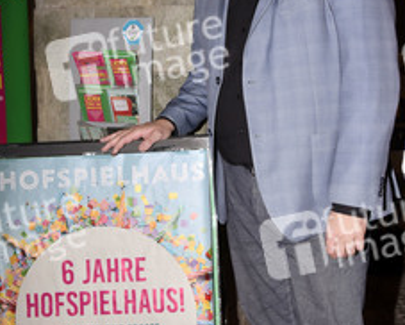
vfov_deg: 23.2
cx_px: 189
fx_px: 792
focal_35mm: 66
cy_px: 148
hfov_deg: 28.7
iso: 2000
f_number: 6.3
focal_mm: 40
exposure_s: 1/60
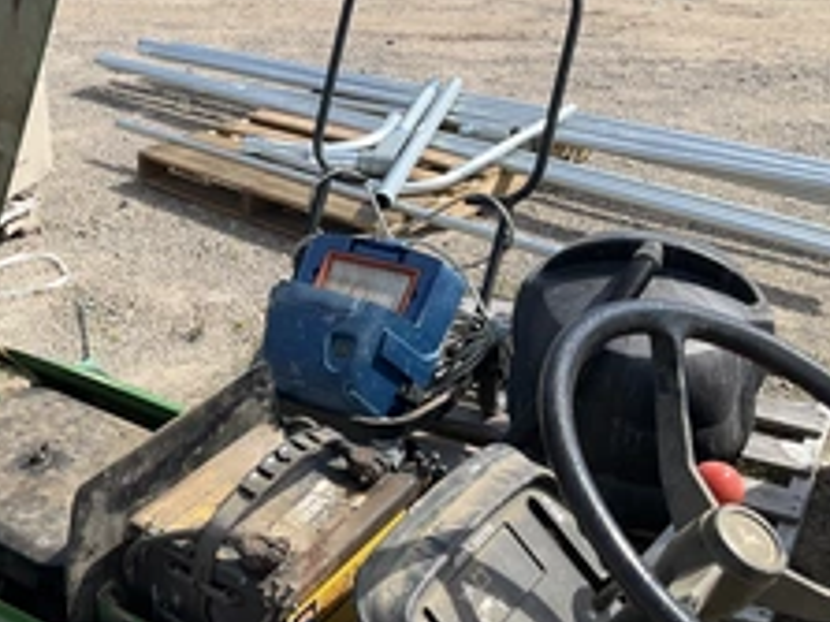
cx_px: 119
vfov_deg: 28.0
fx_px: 1246
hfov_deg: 35.2
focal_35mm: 52
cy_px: 276
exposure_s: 1/1098
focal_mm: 3
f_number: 1.8
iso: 25
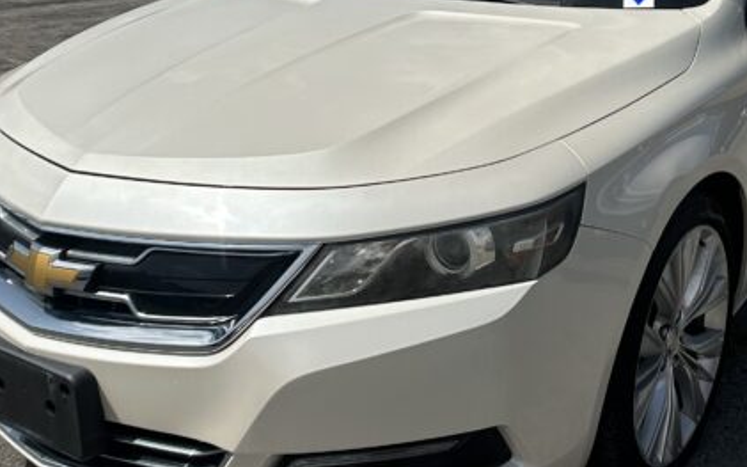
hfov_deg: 30.5
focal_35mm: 67
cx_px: 467
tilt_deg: -12.8
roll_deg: -2.2
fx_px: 1364
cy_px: 99
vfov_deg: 19.2
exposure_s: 1/8000
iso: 50
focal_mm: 5.7
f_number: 1.5
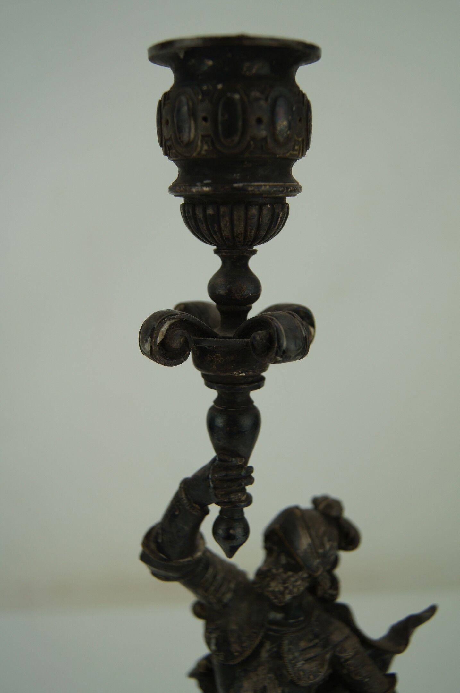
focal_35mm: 42
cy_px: 346
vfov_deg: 46.5
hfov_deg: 31.8
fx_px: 807
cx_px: 230
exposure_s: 1/160
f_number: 4.5
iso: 100
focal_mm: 28
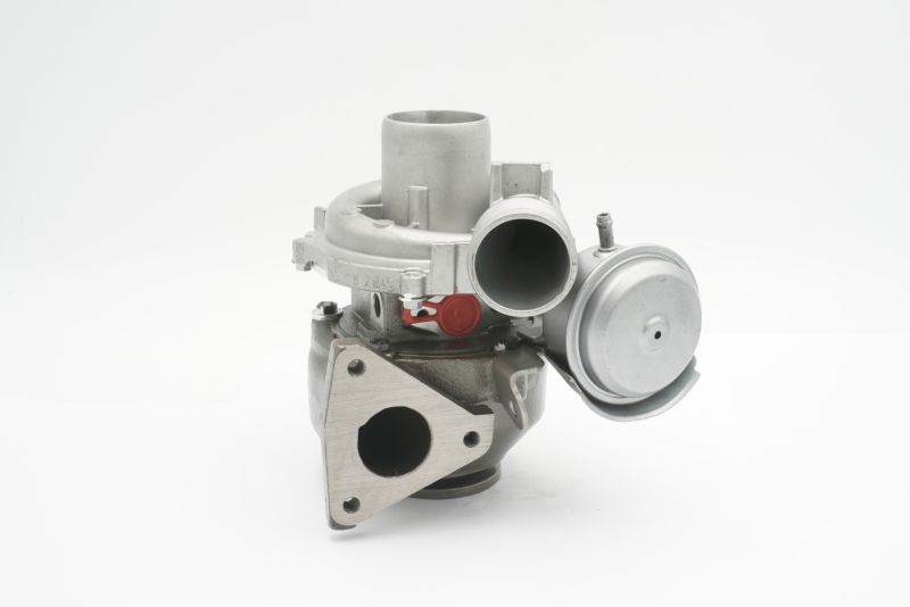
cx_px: 455
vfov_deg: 27.3
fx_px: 1252
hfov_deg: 40.0
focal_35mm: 50
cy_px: 304
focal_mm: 33
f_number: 16
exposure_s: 1/3
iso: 100
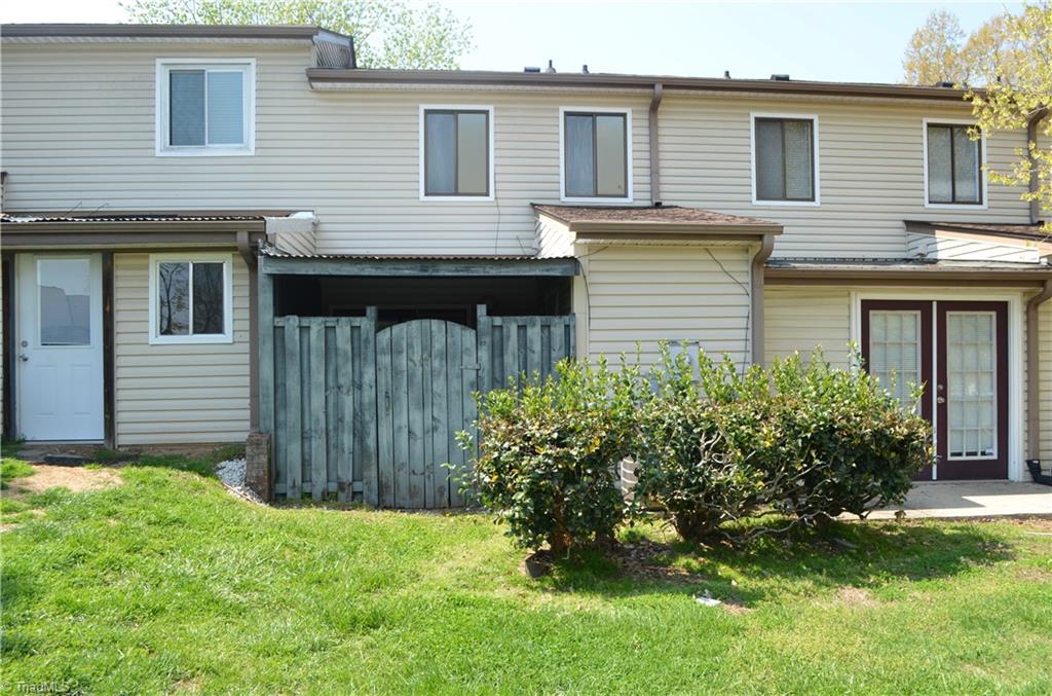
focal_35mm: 30
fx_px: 874
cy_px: 348
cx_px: 526
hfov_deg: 62.1
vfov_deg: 43.4
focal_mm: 20
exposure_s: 1/250
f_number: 8
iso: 200
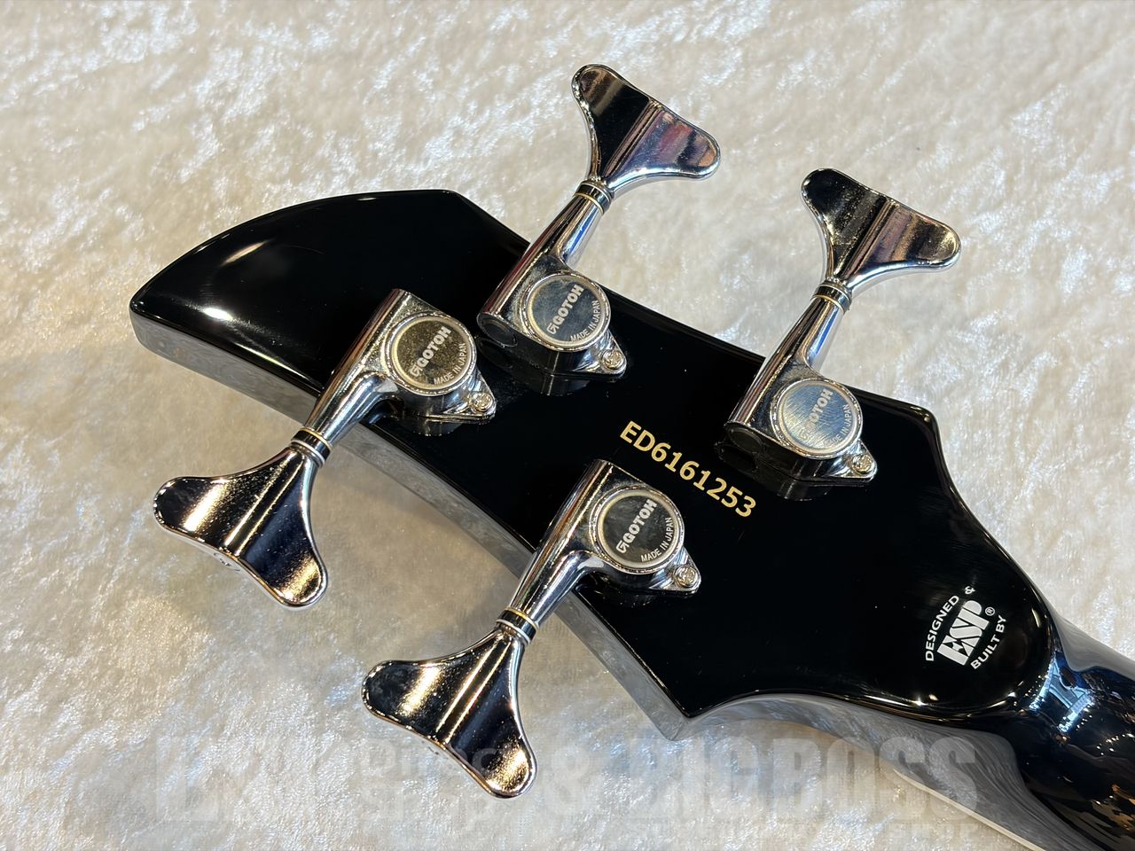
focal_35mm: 52
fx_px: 1705
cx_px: 568
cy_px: 426
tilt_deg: -61.6
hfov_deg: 36.8
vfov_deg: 28.0
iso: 160
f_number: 1.6
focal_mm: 5.96
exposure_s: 1/40
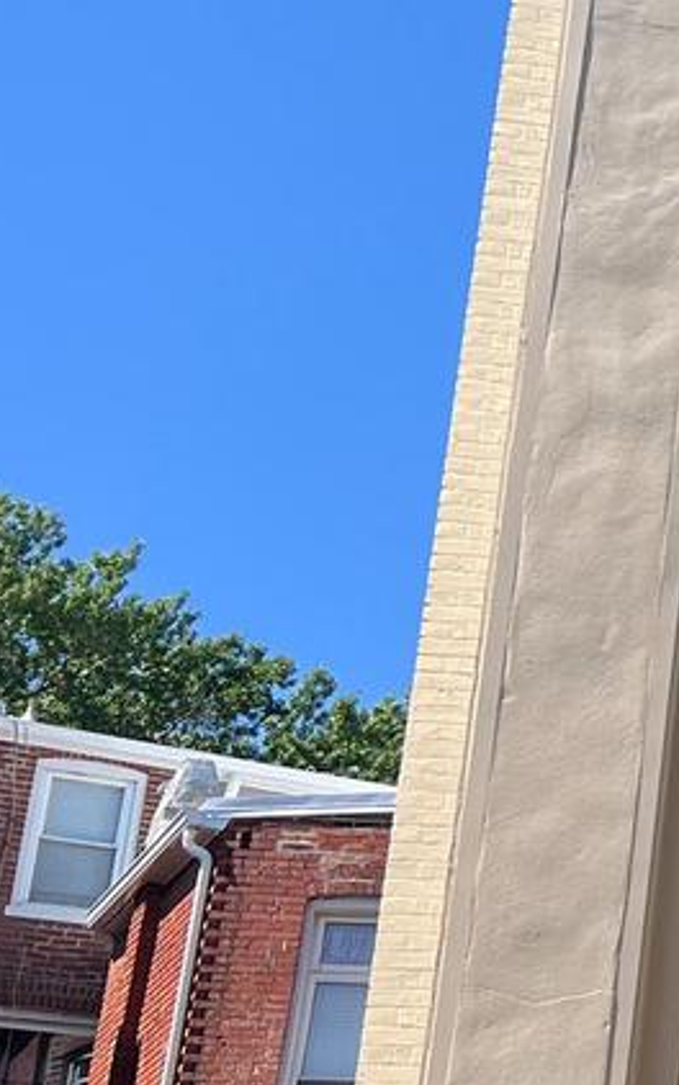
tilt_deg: +23.9
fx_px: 2781
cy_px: 607
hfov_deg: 11.4
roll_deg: +2.2
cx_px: 1672
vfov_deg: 22.1
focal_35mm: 94
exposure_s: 1/2083
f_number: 1.5
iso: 50
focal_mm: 5.7
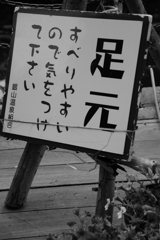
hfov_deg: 13.4
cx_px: 80
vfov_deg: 20.0
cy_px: 120
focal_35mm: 102
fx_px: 680
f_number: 5
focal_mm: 68
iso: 1000
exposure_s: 1/4000
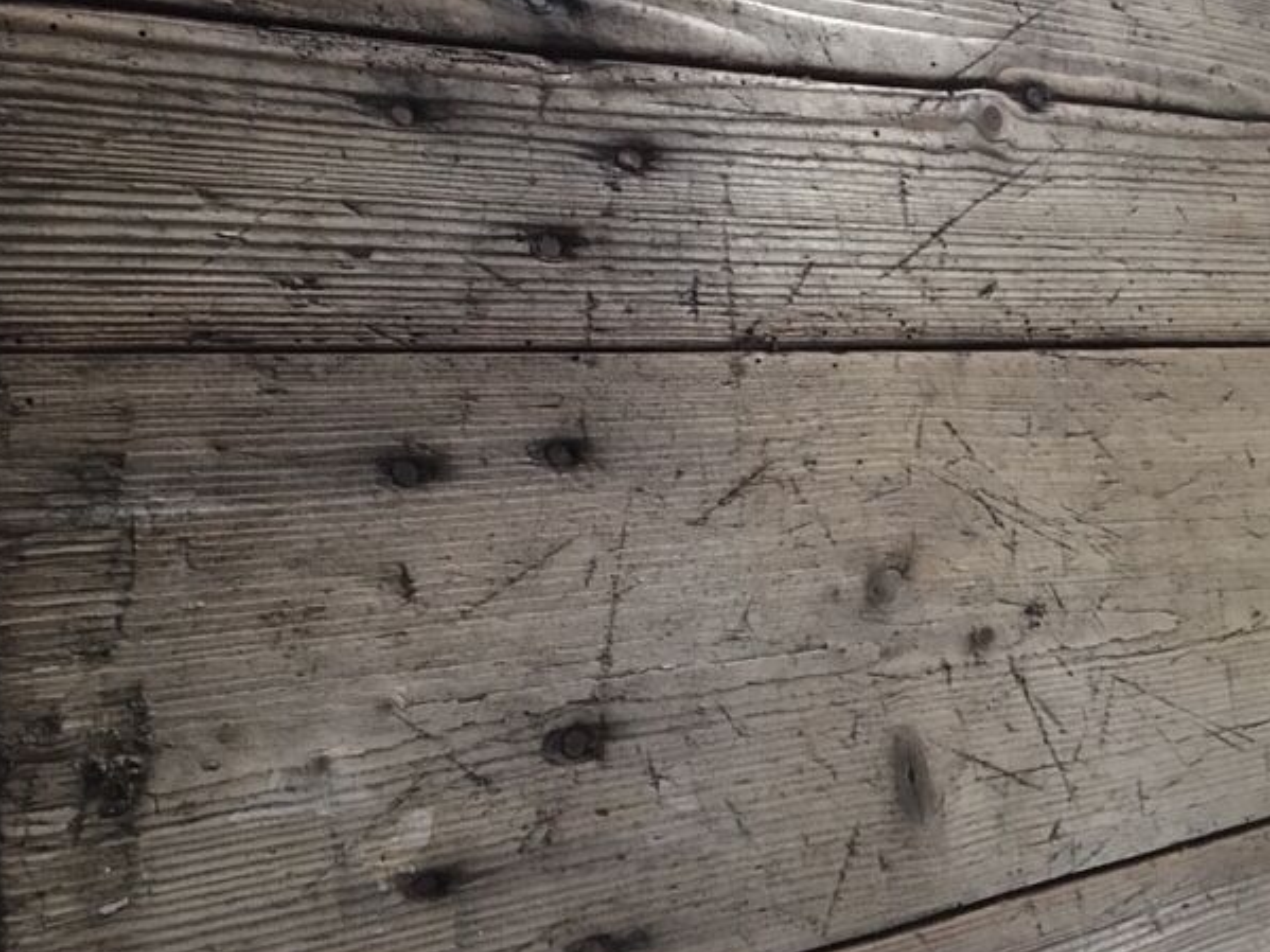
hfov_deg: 58.3
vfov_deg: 45.4
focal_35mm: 31
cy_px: 473
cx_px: 664
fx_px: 1137
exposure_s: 1/17
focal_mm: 4.15
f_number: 2.2
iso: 1000
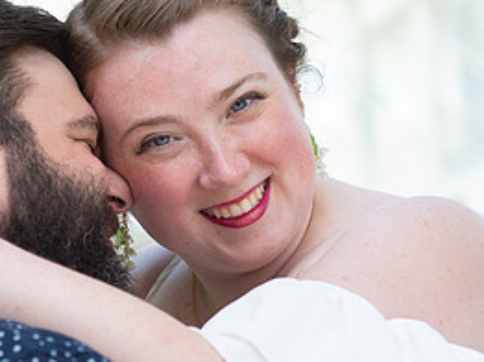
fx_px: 2528
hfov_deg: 10.9
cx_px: 76
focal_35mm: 181
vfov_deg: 8.2
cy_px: 171
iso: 400
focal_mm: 85
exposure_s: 1/320
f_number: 3.5
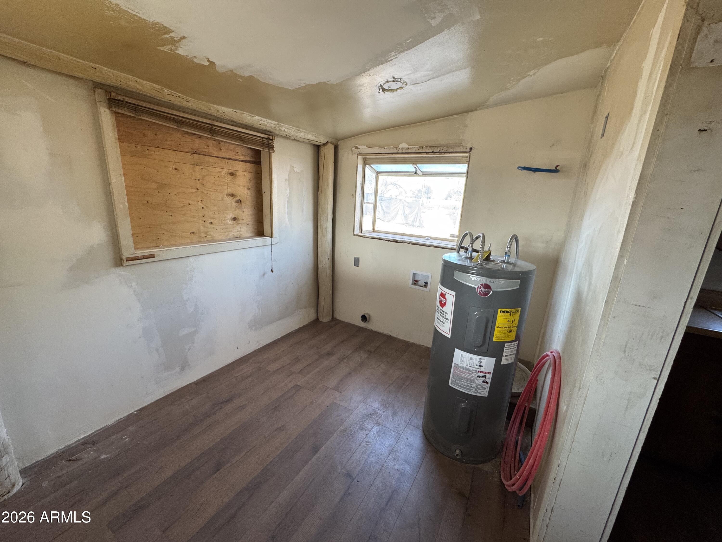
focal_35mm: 14
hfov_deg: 102.1
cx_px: 361
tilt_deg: -14.6
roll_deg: -2.3
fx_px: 292
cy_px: 271
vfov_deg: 85.7
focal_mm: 2.22
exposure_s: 1/99
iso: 200
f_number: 2.2
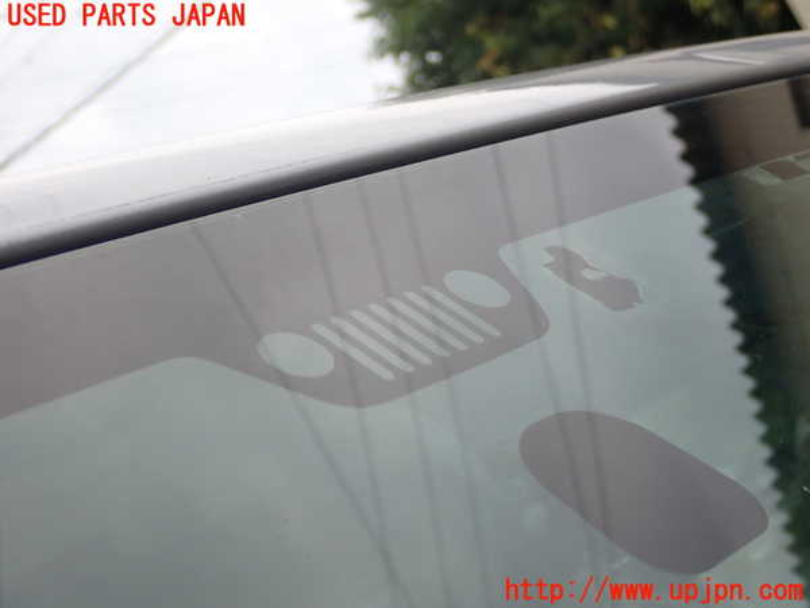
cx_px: 405
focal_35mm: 77
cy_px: 304
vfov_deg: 19.1
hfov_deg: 25.3
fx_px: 1802
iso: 125
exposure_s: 1/160
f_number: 4.1
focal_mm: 13.65
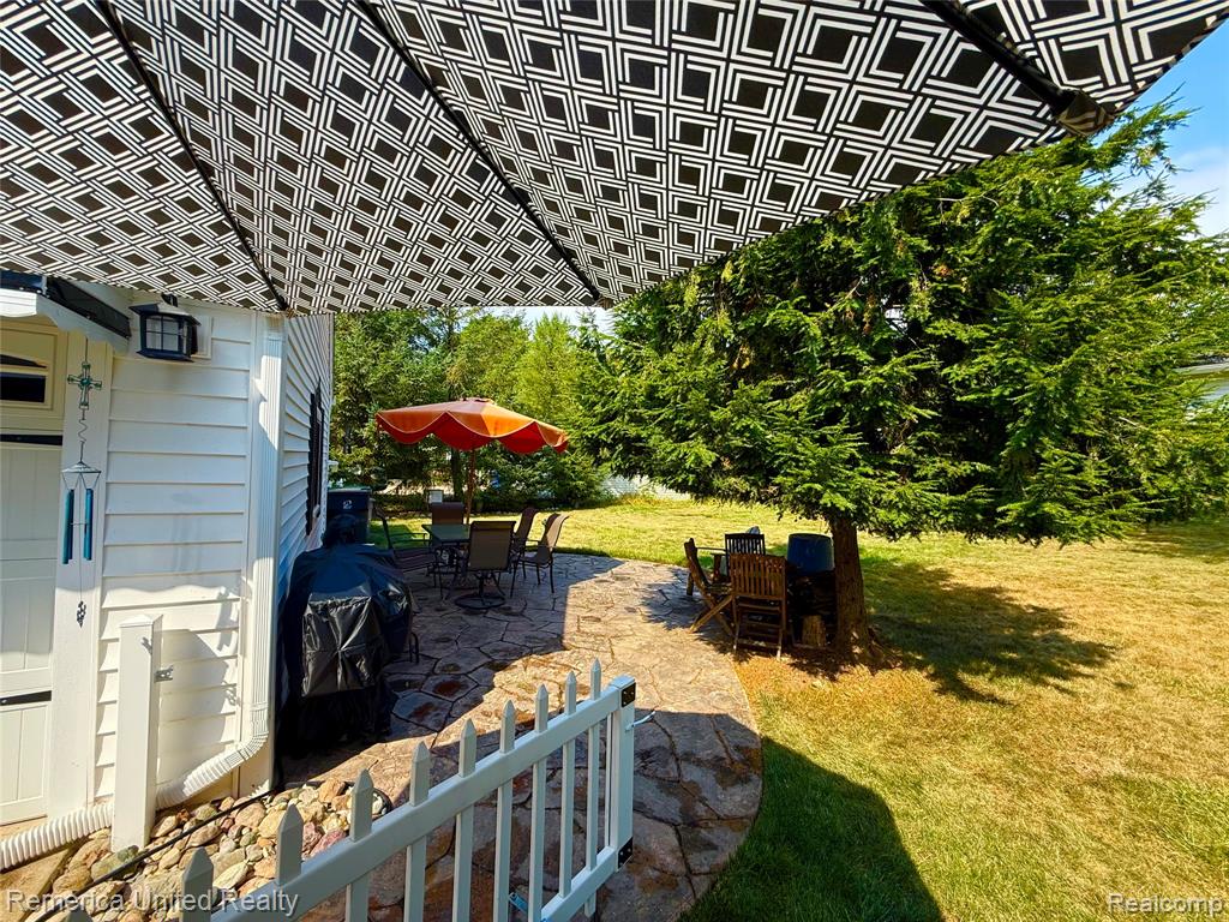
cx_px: 614
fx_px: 497
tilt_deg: -0.1
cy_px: 461
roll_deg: -1.8
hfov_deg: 102.1
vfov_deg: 85.7
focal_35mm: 14
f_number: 2.2
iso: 50
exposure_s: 1/625
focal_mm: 2.22
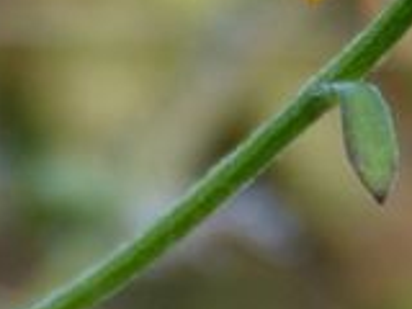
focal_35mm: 883
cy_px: -268
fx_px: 10509
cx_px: 587
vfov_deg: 1.7
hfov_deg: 2.2
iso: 100
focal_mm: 31.9
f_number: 3.8
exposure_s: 1/100
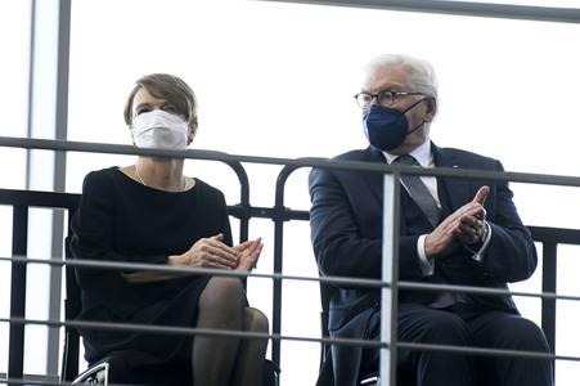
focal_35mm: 500
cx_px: 290
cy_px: 193
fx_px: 8049
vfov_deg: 2.7
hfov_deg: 4.1
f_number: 5.6
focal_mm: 500
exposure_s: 1/500
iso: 1600
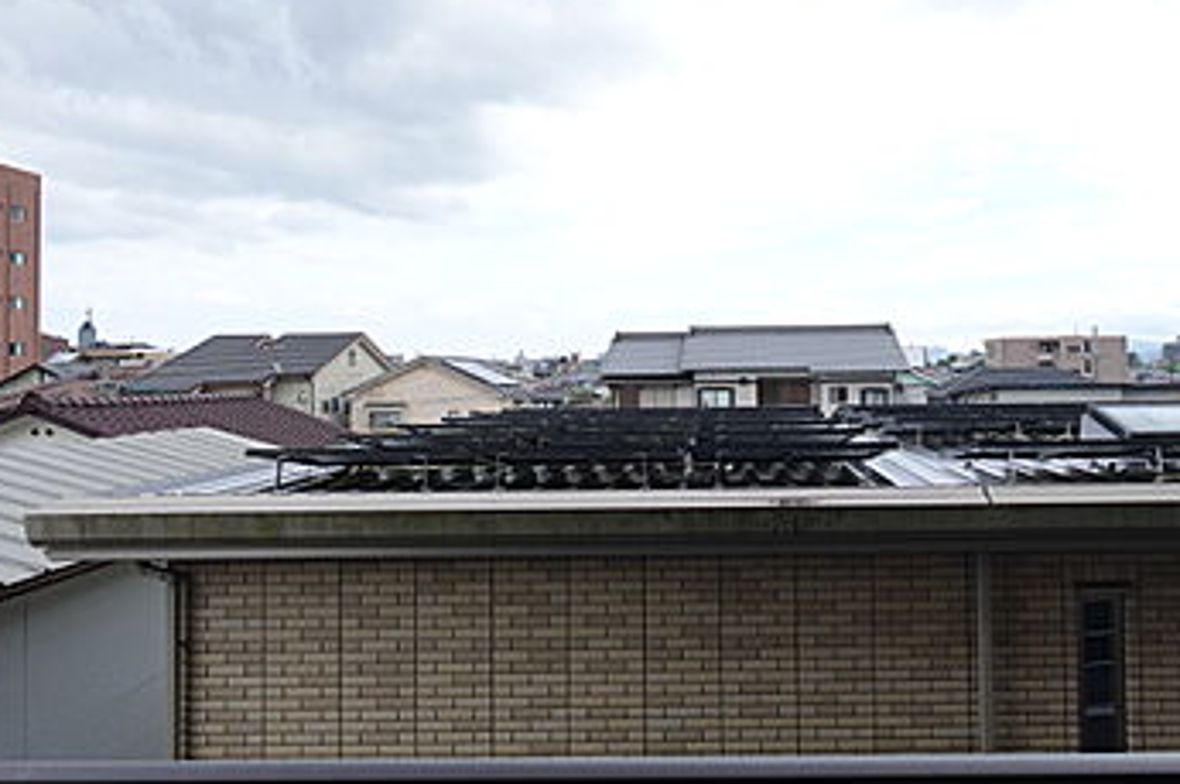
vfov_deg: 49.3
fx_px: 851
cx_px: 715
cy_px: 353
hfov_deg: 68.7
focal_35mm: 26
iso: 125
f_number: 2
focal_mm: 7.6
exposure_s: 1/2000
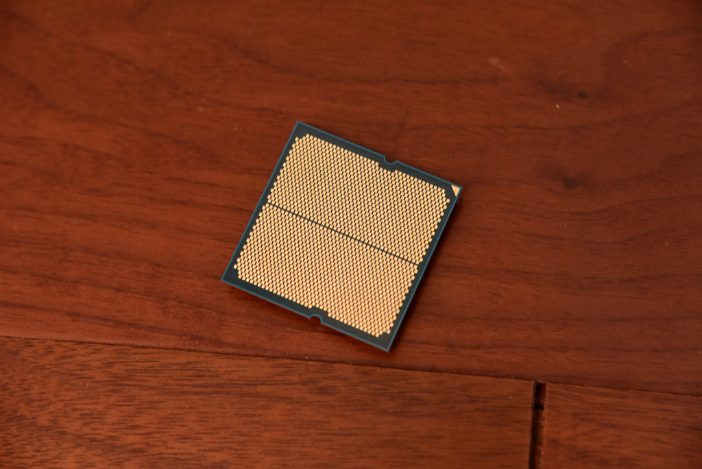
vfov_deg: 11.4
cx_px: 351
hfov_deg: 17.1
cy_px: 234
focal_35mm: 120
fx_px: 2341
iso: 1600
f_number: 5.6
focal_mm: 120
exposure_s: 1/60
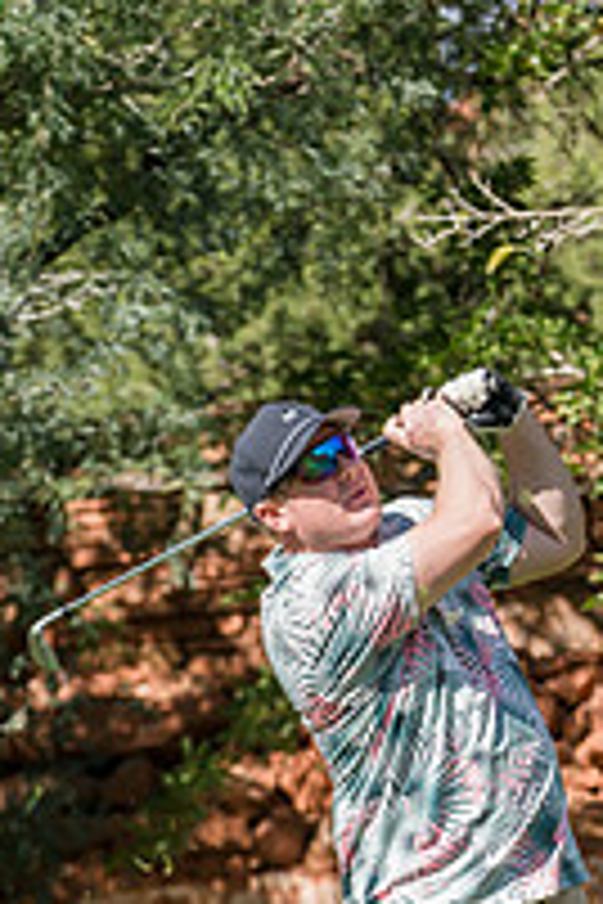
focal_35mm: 157
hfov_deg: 8.7
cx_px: 324
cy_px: 715
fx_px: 3944
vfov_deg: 13.0
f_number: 2.8
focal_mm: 70
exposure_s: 1/3200
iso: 250
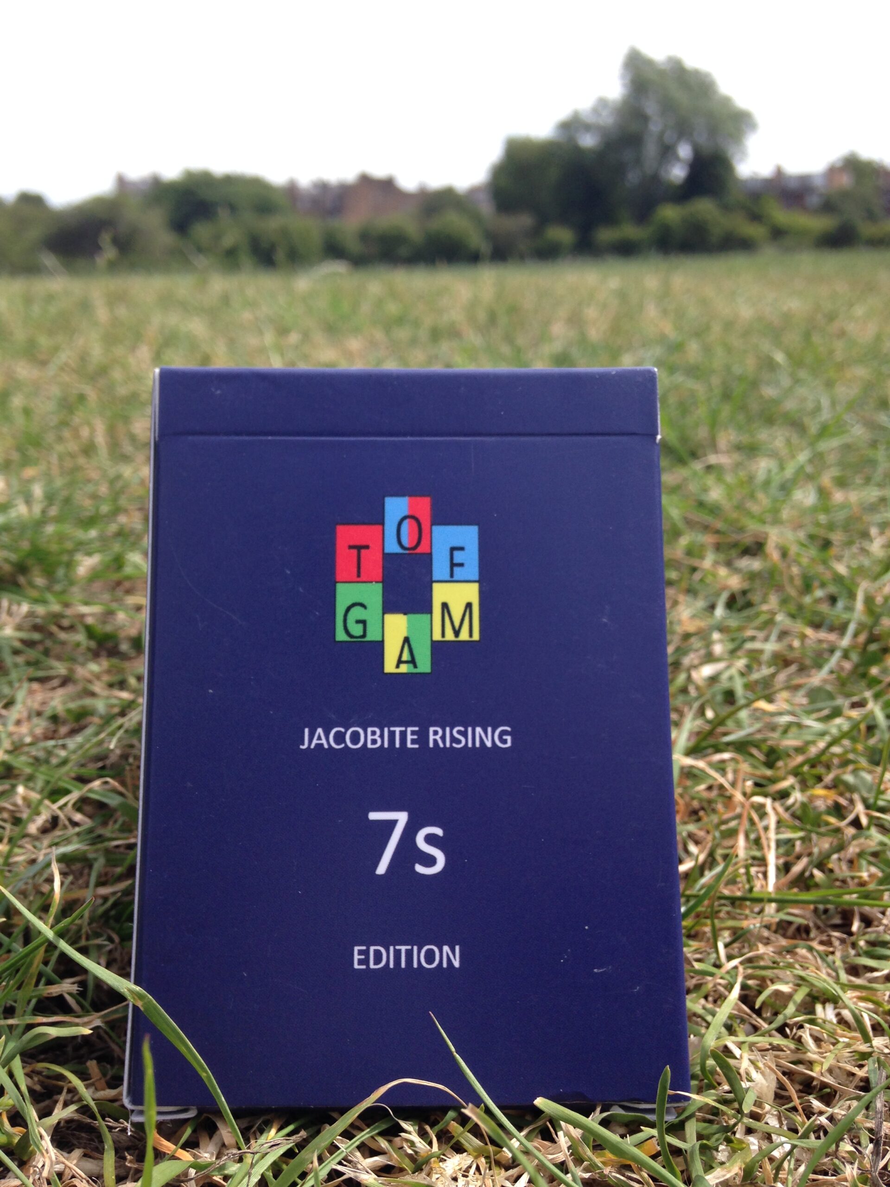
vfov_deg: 55.4
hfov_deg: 42.9
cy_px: 594
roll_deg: +0.2
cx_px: 445
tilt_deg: -15.5
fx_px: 1131
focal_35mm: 33
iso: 50
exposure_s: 1/821
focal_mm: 4.12
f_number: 2.4
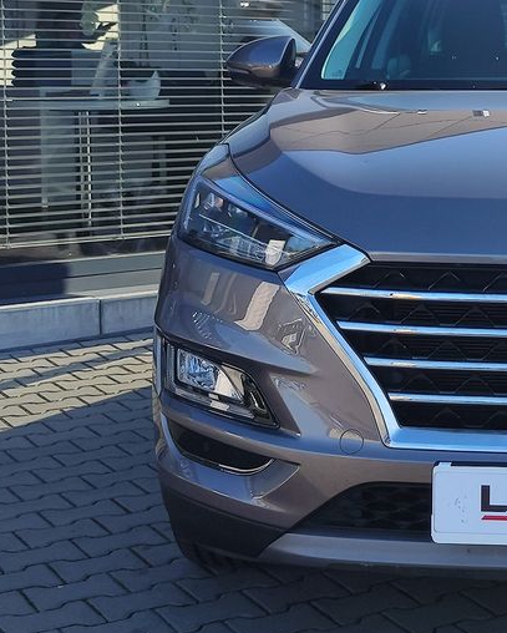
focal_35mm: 53
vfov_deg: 34.8
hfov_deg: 26.1
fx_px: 993
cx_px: 579
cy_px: 182
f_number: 1.69
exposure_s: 1/742
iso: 50
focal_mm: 7.01
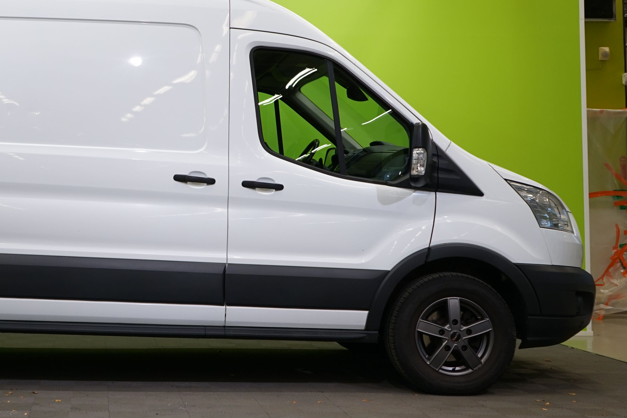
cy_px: 157
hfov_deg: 33.0
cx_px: 83
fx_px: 1010
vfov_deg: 23.3
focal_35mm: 58
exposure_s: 1/30
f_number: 6.3
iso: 400
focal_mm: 29
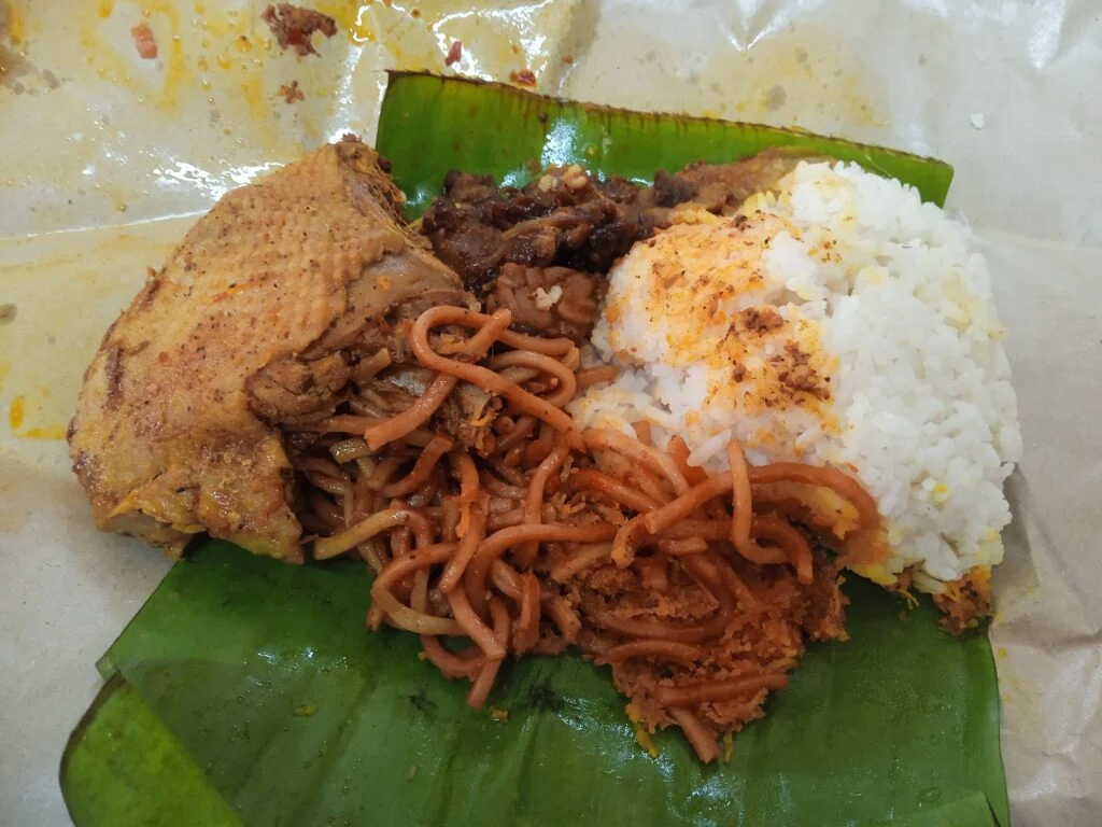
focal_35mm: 28
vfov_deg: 49.7
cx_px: 551
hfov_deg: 63.4
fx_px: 891
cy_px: 414
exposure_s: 1/20
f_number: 2.2
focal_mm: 3.43
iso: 1018
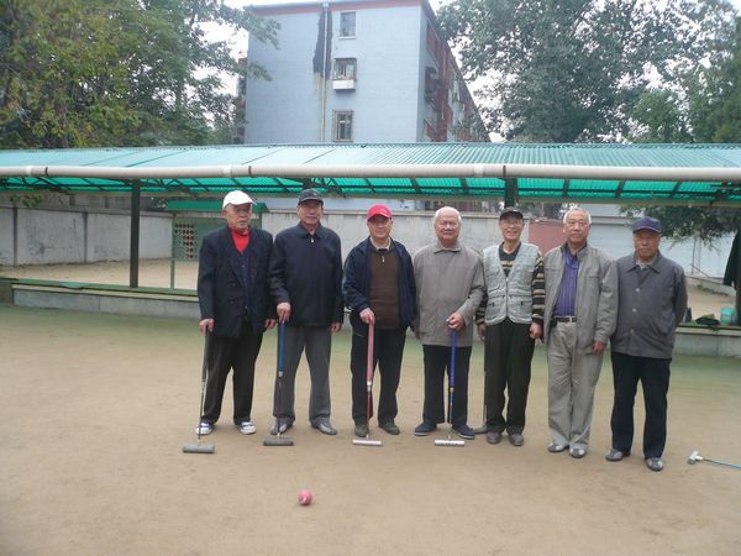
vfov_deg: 49.7
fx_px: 599
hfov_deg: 63.4
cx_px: 370
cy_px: 278
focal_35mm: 28
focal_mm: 4.6
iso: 100
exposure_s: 1/80
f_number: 2.8
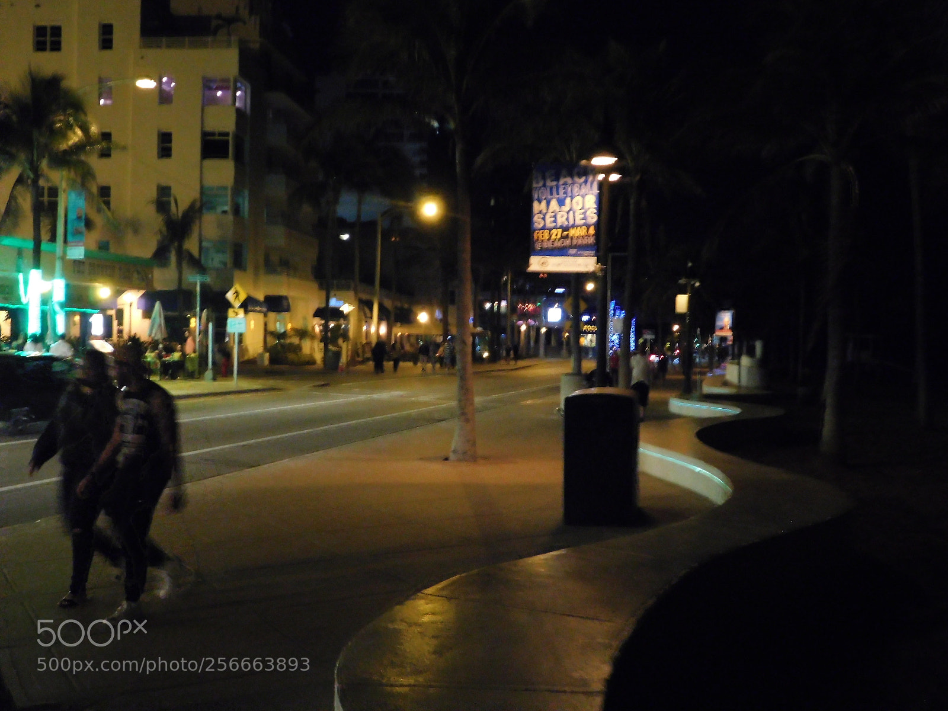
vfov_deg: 39.7
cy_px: 356
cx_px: 474
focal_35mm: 36
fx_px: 986
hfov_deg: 51.4
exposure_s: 1/15
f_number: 3.5
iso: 1600
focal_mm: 6.3
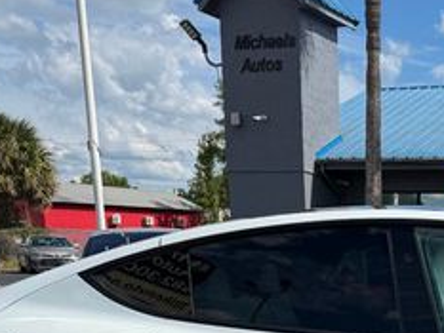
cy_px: 436
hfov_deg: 26.9
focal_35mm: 66
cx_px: 494
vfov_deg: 20.3
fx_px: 847
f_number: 1.78
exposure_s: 1/7353
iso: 100
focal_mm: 6.76
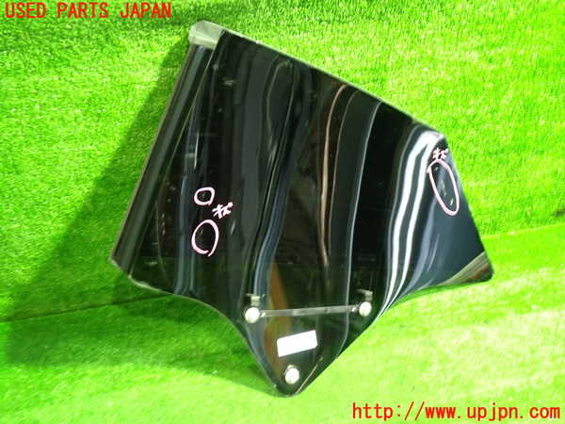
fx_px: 490
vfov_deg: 46.8
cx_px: 282
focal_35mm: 30
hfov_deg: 60.0
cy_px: 212
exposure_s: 1/15
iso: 800
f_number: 2.3
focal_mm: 5.4
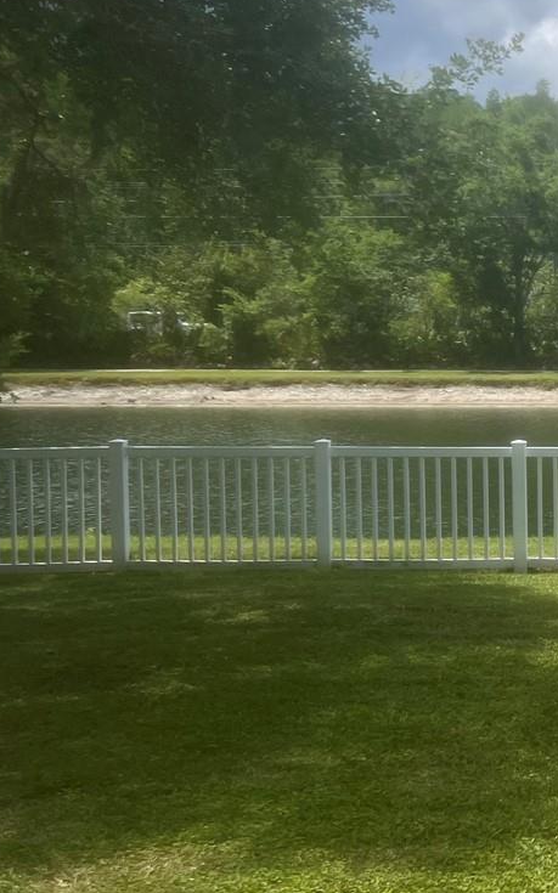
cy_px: 420
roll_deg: -0.8
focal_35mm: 60
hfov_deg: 19.3
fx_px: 1461
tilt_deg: -4.2
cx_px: 797
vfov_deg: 34.0
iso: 50
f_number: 1.5
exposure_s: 1/3571
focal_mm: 5.7
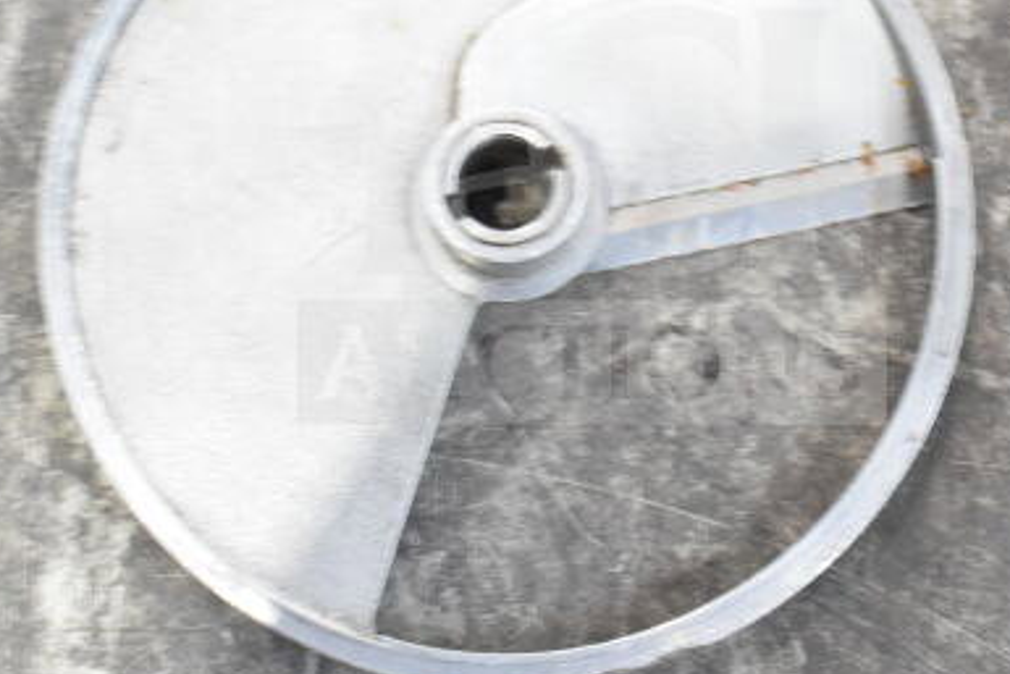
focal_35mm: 57
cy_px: 216
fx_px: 1600
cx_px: 590
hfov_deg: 35.0
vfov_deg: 23.7
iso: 1600
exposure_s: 1/80
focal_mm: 24
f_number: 4.5
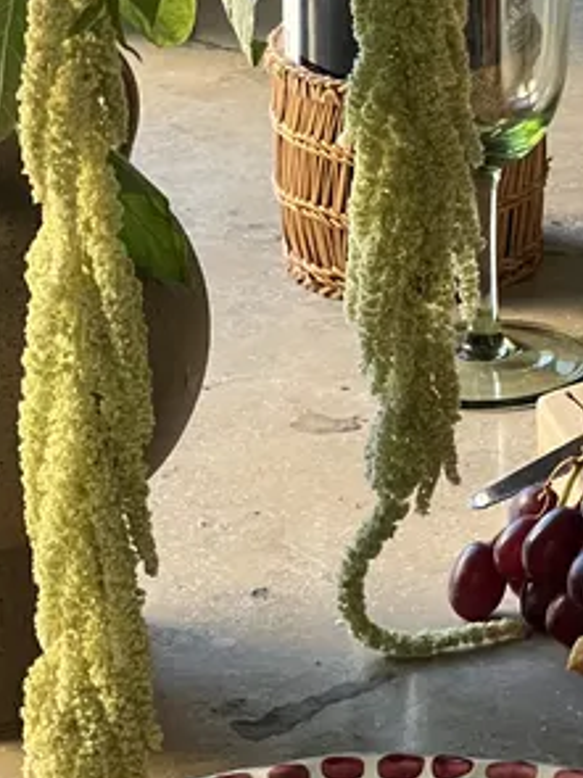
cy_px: 340
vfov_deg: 9.5
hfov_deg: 7.1
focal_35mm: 209
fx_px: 4697
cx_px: 681
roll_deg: +2.1
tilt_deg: -21.0
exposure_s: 1/91
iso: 500
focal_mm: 9
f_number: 2.8
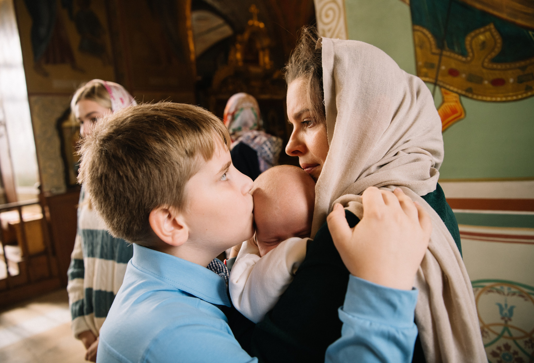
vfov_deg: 53.1
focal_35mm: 24
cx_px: 262
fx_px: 363
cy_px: 182
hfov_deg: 72.7
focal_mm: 24
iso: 640
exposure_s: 1/320
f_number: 3.5
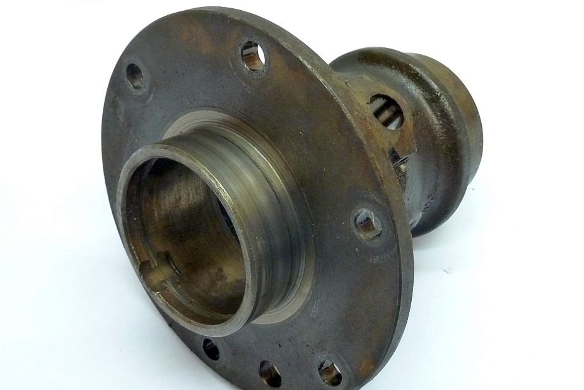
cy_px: 208
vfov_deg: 30.5
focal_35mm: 44
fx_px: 714
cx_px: 290
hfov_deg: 44.5
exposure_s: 1/15
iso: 400
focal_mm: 6.9
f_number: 3.7
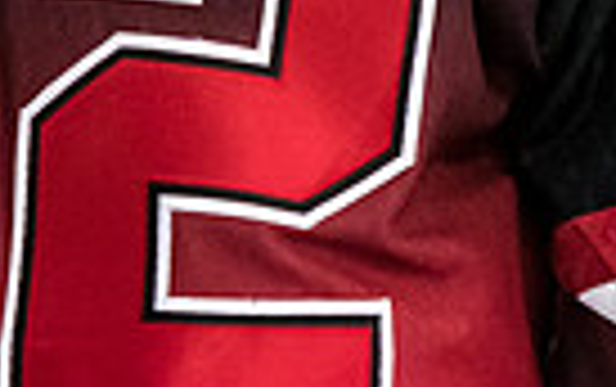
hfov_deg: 2.2
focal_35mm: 963
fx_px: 16187
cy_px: -302
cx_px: 38
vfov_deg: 1.4
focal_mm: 135
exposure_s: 1/800
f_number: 3.5
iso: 1600
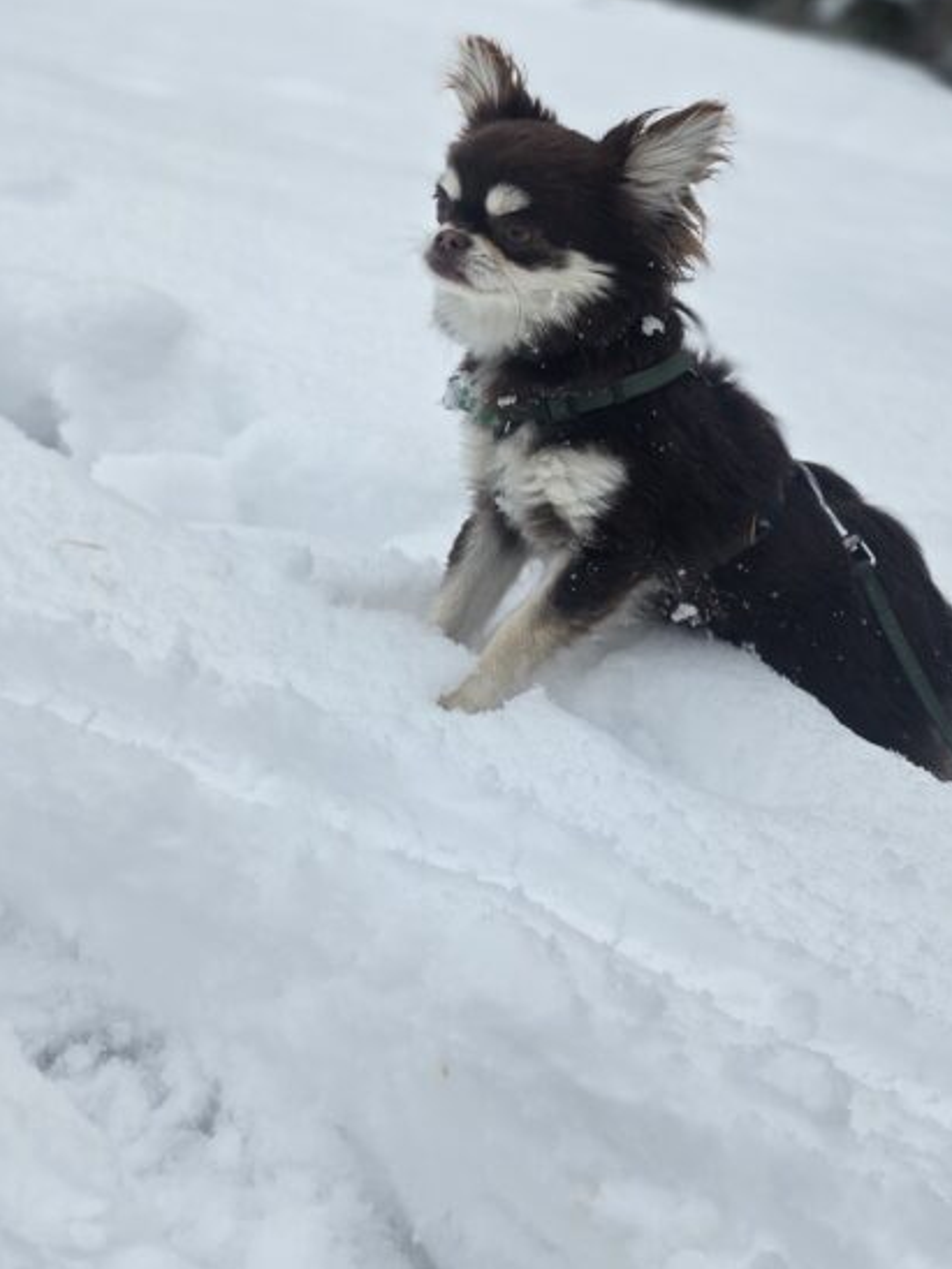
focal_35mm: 43
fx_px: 1577
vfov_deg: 42.1
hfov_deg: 33.6
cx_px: 496
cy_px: 276
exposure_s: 1/526
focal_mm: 6.3
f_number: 1.7
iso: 12
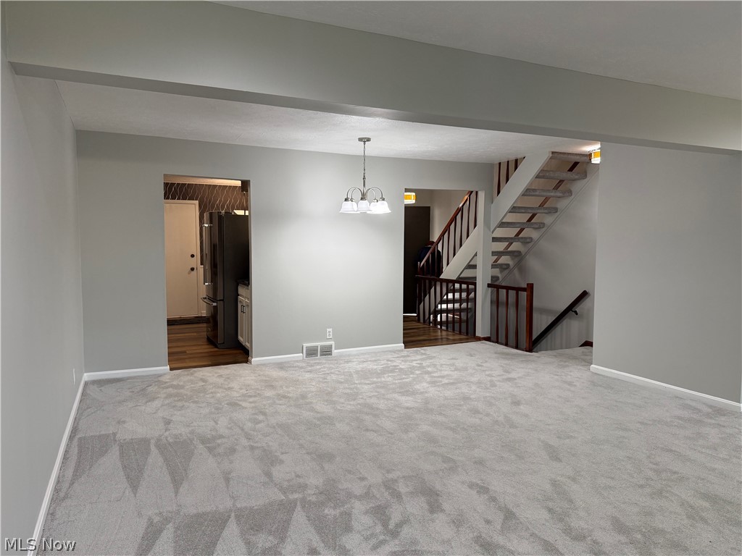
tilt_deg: -4.0
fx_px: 514
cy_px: 278
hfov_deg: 71.6
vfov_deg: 56.8
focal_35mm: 24
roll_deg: +0.5
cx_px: 371
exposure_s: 1/148
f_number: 1.78
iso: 160
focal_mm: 6.76
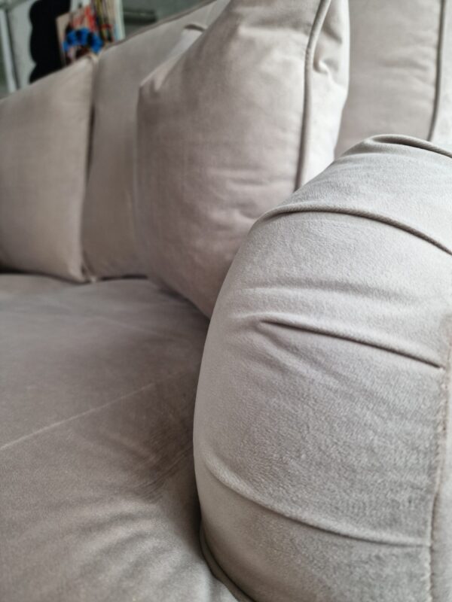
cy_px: 301
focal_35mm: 23
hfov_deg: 58.9
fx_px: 400
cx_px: 226
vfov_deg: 73.9
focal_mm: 6.4
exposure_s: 1/180
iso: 80
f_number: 1.8
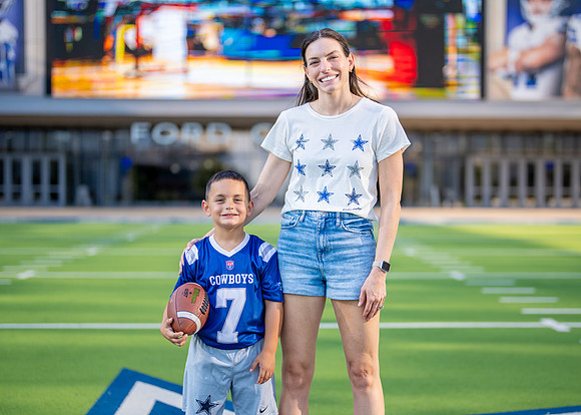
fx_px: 985
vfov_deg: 23.8
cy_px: 206
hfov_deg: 32.8
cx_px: 323
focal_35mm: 60
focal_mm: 50
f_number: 1.2
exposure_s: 1/4000
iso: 125
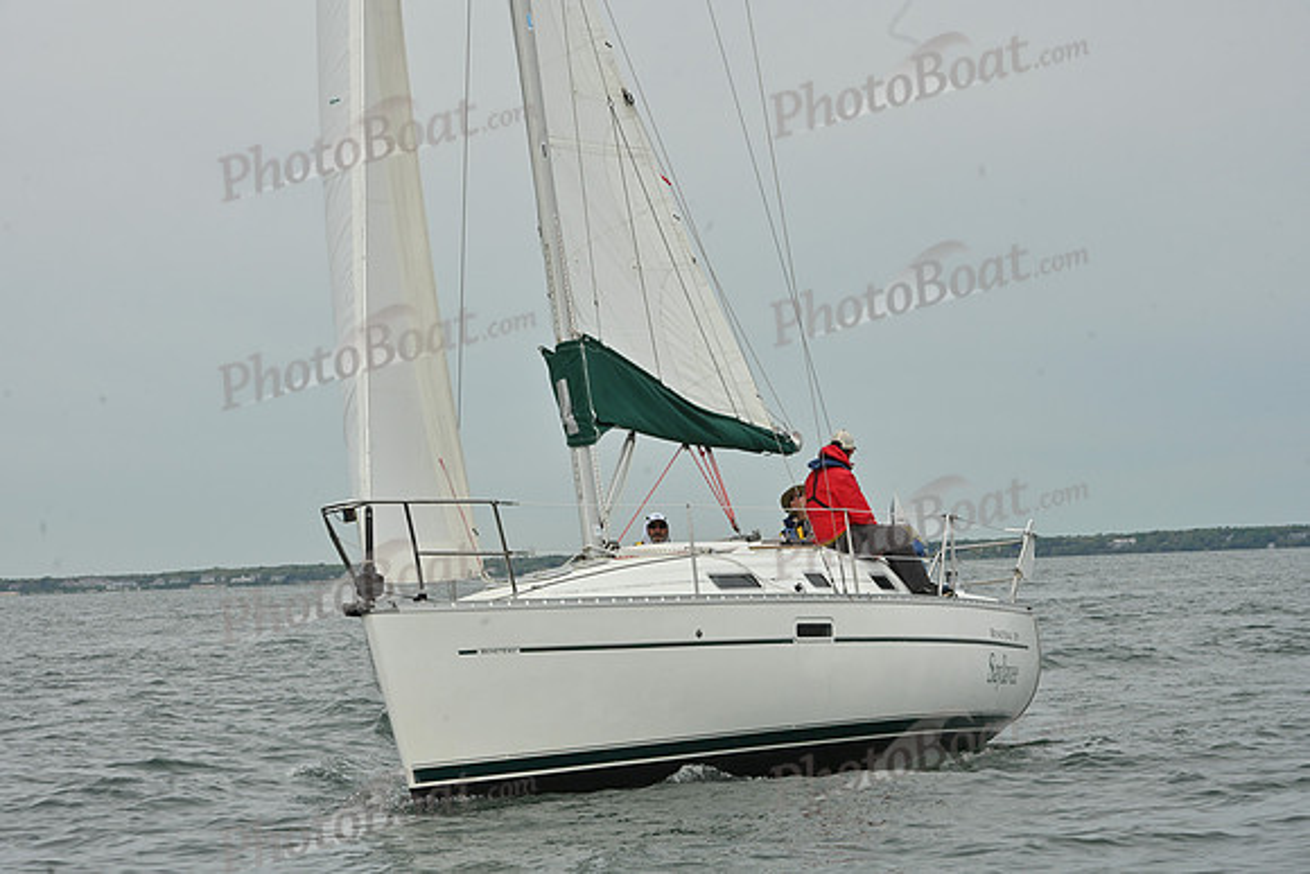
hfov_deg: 16.8
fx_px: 4440
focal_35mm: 122
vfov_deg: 11.2
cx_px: 655
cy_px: 437
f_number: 13
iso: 320
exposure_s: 1/800
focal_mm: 122
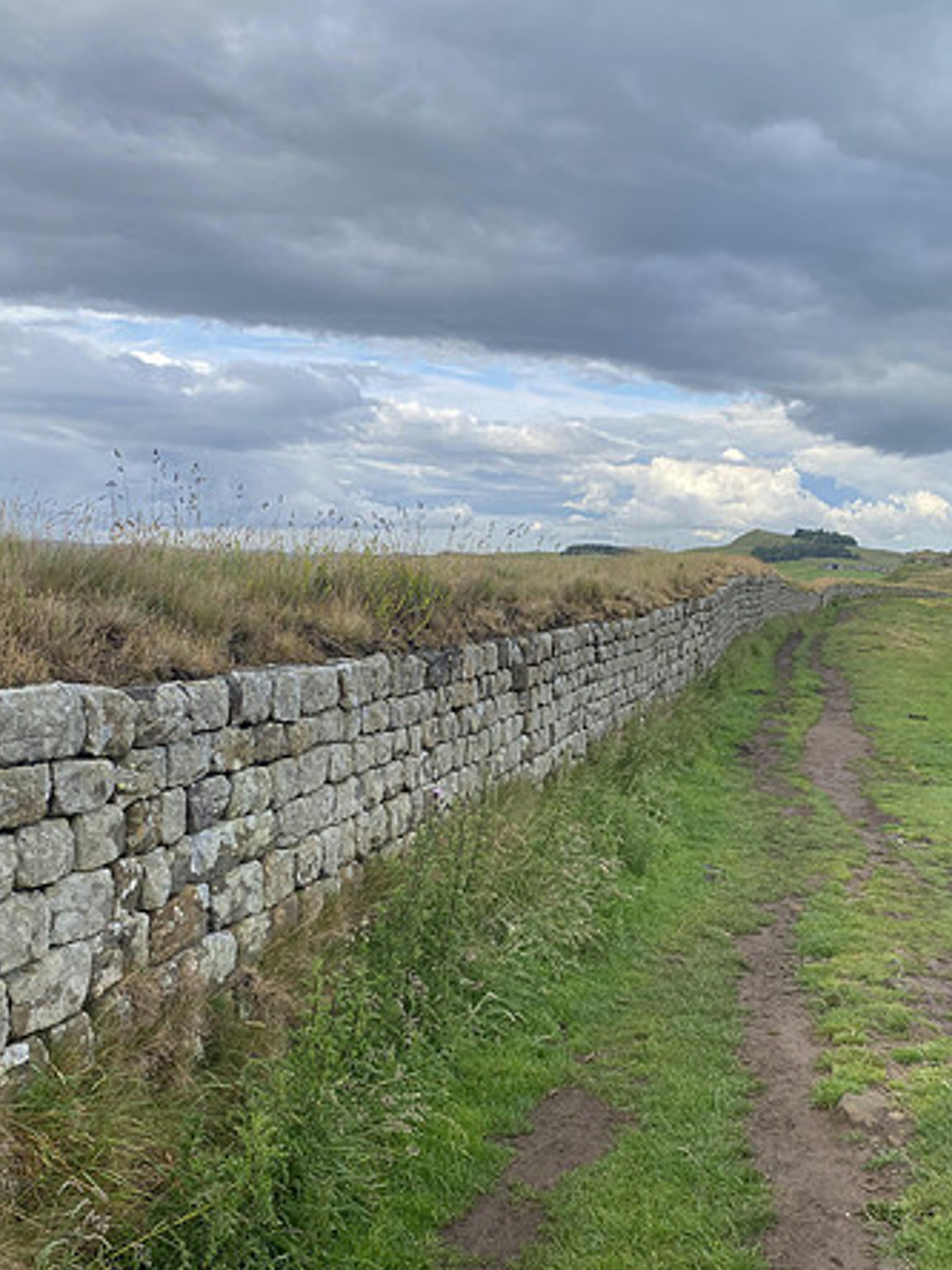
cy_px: 729
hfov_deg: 41.8
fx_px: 1247
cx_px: 499
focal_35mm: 34
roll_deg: -0.3
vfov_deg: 53.7
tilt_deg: -6.3
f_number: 1.8
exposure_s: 1/898
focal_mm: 4.25
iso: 32
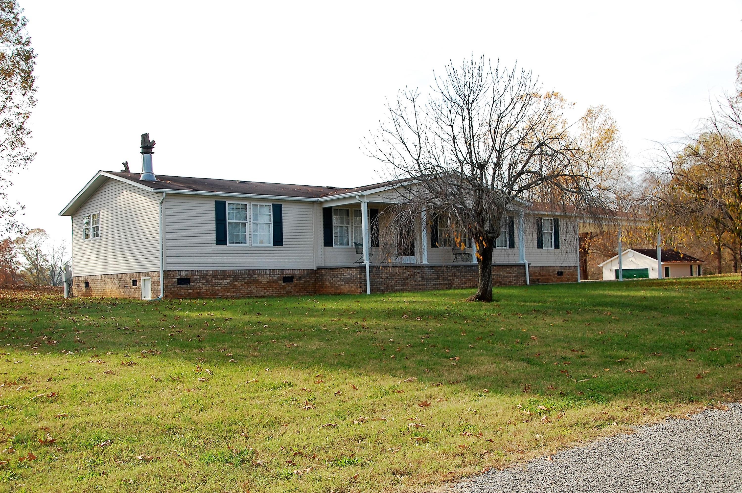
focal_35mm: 38
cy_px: 246
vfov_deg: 35.4
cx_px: 371
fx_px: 772
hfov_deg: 51.3
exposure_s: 1/500
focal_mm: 25
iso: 200
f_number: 5.6
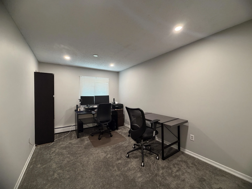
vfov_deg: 85.7
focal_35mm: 14
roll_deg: +0.4
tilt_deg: -0.9
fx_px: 102
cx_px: 126
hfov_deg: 102.1
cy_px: 94
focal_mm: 2.22
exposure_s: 1/60
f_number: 2.2
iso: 320
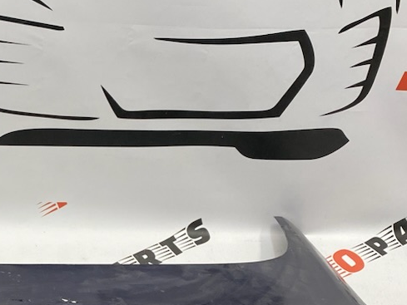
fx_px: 800
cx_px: 28
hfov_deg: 27.4
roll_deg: -0.5
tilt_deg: -42.3
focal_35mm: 68
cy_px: 298
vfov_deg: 21.0
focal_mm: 4.25
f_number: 1.8
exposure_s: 1/100
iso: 125
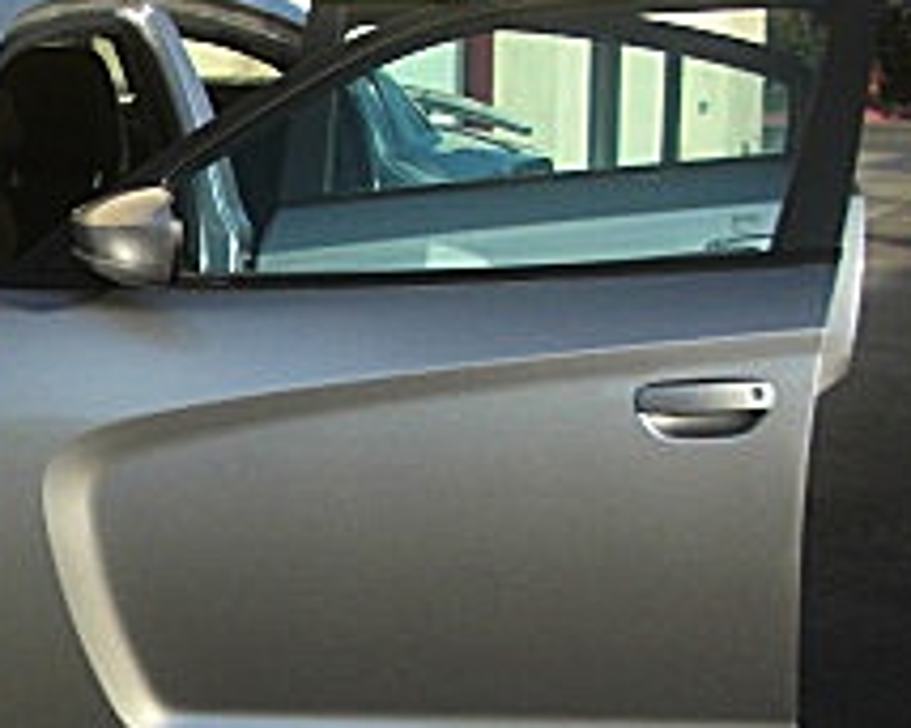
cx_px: -324
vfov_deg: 14.6
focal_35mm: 105
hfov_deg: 17.0
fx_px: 2830
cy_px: 566
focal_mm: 6.3
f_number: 2.8
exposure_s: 1/320
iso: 50
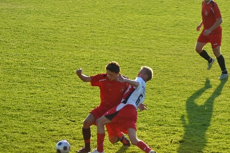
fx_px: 1207
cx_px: 140
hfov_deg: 10.9
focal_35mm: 189
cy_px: 78
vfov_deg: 7.3
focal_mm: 92
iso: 400
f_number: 5
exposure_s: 1/1000
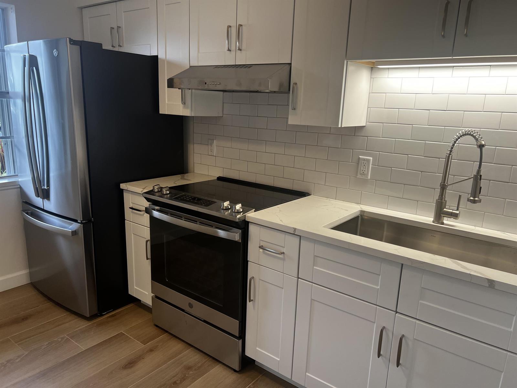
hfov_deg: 67.3
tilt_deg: -14.3
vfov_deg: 53.1
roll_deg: -1.9
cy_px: 194
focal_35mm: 26
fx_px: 388
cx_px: 258
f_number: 1.5
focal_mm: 5.7
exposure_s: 1/120
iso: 100
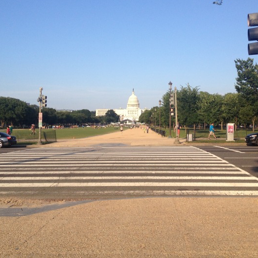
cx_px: 139
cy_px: 113
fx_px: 396
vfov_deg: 36.0
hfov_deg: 36.0
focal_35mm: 47
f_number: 2.4
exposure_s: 1/1416
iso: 50
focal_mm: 4.28
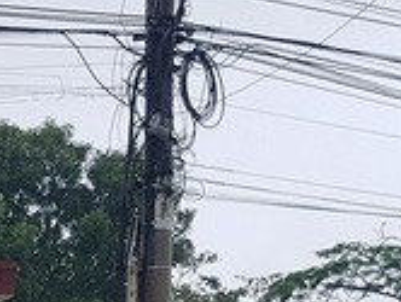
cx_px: -39
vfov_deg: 12.7
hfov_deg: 17.7
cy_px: 540
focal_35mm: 107
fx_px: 1241
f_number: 1.7
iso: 40
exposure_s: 1/528
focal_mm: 4.2
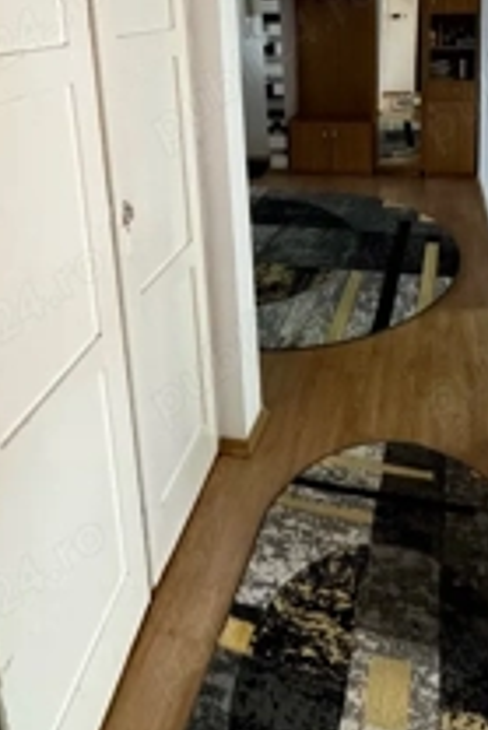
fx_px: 568
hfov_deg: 45.6
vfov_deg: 58.0
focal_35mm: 28
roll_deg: +2.0
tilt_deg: -10.4
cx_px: 334
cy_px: 102
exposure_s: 1/60
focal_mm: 2.22
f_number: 2.2
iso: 1000
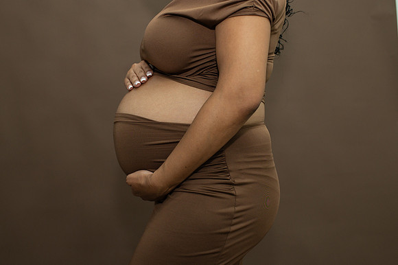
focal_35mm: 41
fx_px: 453
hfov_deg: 47.4
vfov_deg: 32.5
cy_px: 153
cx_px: 196
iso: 1000
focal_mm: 35
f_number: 5
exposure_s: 1/200
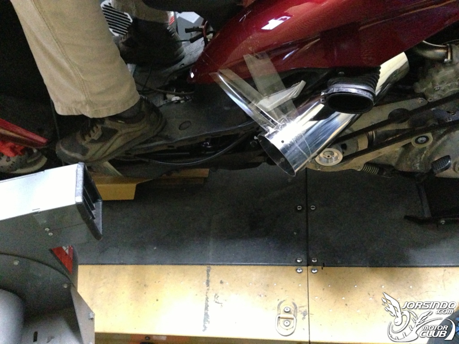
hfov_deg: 55.4
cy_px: 172
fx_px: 438
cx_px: 230
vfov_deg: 42.9
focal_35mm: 33
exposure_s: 1/15
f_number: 2.4
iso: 1600
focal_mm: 4.13
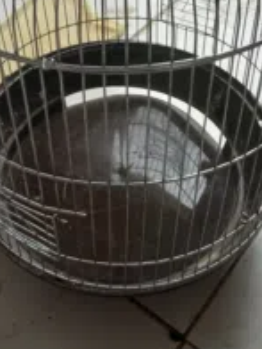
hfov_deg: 27.5
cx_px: 109
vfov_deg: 35.2
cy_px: 77
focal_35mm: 53
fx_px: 535
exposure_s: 1/50
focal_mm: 3.98
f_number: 1.8
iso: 20
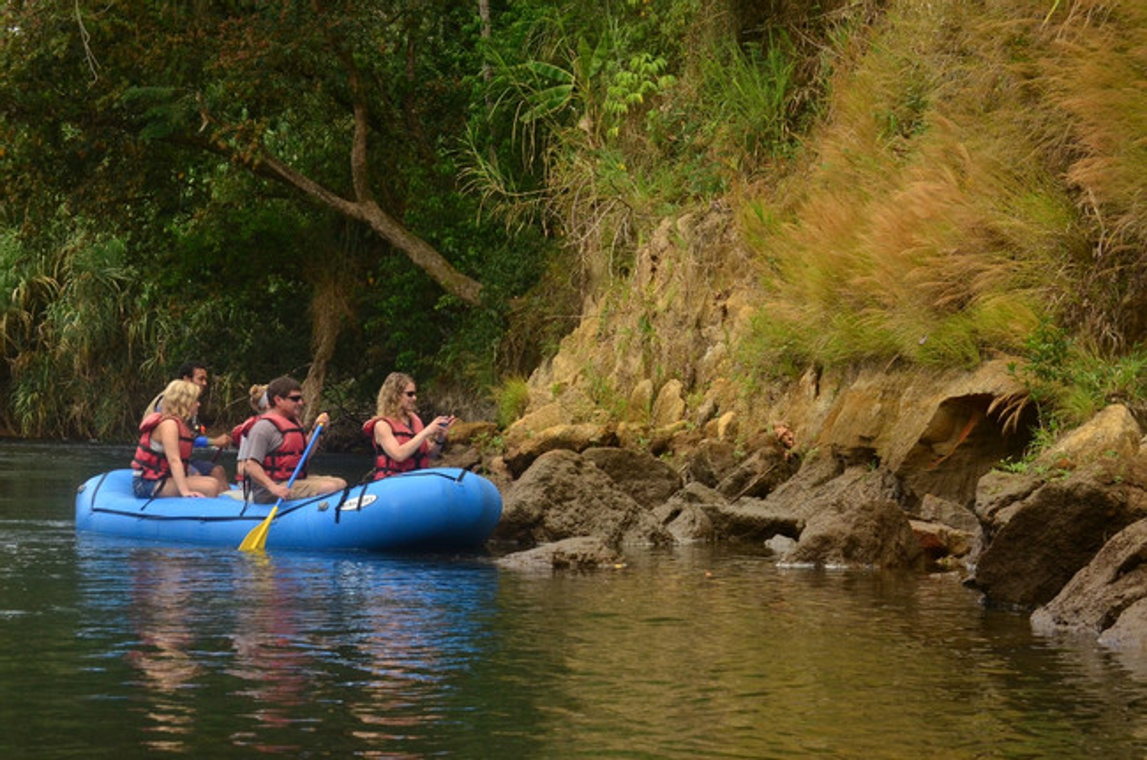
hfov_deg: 22.7
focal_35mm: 90
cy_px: 380
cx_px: 574
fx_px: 2863
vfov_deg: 15.1
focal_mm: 60
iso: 1000
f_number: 11
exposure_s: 1/640
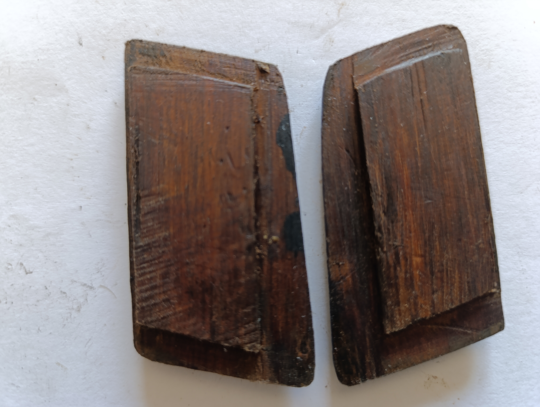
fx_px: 359
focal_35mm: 23
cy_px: 204
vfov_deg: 59.0
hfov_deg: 73.8
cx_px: 270
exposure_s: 1/50
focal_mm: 6.14
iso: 640
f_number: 1.6
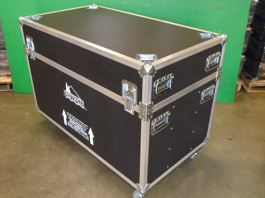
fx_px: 276
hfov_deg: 51.4
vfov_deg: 39.7
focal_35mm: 36
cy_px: 99
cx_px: 132
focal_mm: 6.4
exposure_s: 1/40
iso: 400
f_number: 3.8
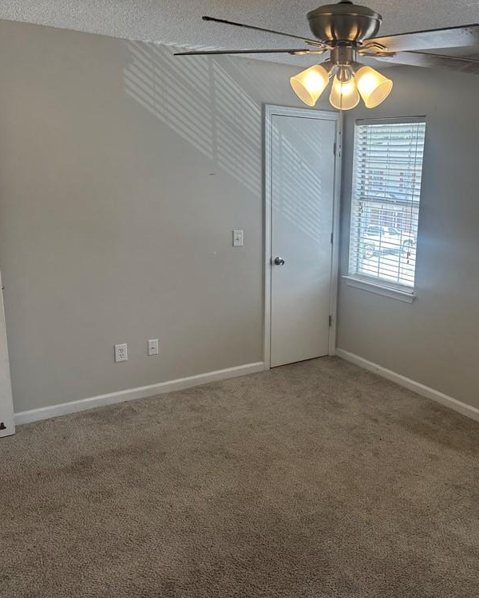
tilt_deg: -12.1
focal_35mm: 32
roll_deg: -2.4
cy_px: 297
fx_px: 567
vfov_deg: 55.7
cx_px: 348
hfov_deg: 44.5
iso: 80
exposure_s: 1/184
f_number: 1.78
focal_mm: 6.86
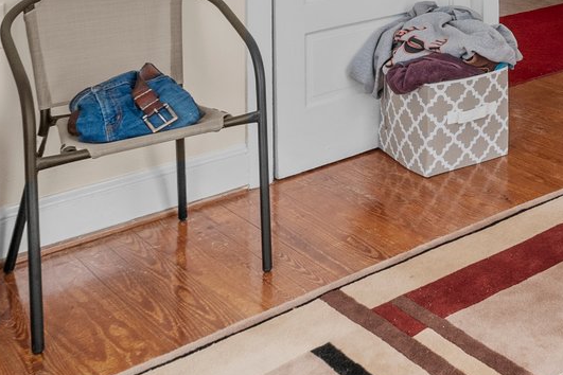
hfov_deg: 30.8
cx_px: 686
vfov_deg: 21.3
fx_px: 844
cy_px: -178
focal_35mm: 54
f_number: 8
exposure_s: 1/10
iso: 400
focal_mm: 14
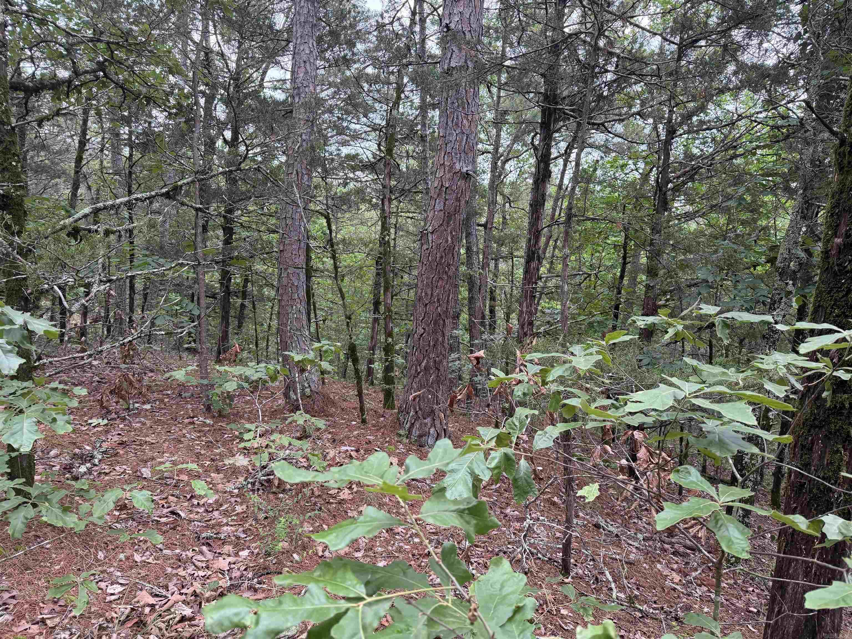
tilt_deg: -4.0
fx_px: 591
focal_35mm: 24
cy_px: 320
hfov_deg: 71.6
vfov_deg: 56.8
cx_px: 426
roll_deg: -1.8
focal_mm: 6.76
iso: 200
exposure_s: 1/119
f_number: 1.78
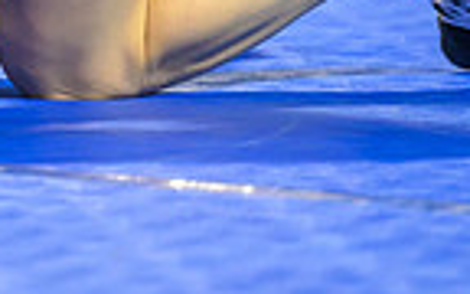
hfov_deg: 2.7
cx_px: -438
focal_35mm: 767
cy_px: -370
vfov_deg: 1.7
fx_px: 9825
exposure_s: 1/800
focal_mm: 160
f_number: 2.8
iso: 2500
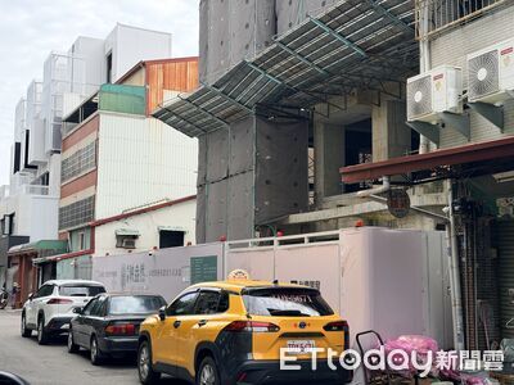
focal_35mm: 48
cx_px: 257
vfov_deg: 30.3
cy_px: 192
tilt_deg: +7.5
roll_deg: -0.2
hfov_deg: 39.7
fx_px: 713
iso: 100
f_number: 1.78
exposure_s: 1/1931
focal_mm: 6.76
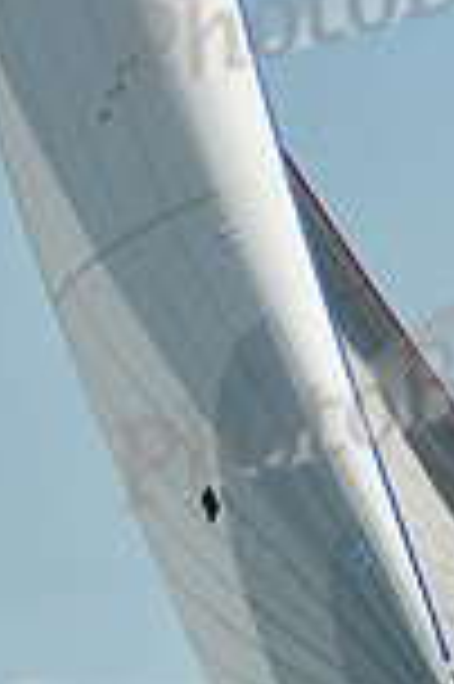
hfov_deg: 4.3
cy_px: 565
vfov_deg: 6.6
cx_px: 984
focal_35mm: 314
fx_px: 5953
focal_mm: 82
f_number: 10
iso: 320
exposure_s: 1/1000
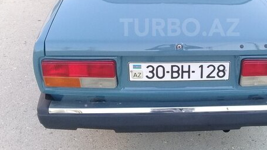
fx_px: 347
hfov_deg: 41.5
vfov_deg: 24.0
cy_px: 27
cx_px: 180
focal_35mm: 49
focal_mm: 3.3
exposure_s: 1/100
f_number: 2.2
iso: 80
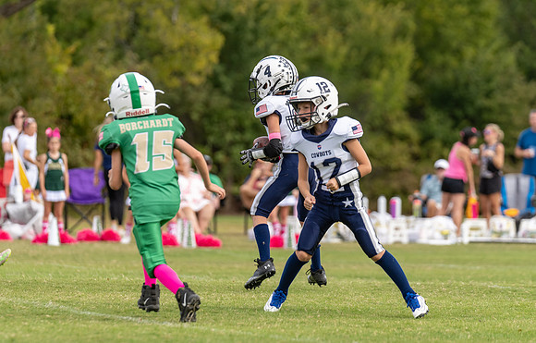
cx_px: 246
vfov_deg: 4.5
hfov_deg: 7.0
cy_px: 170
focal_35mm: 300
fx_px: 4411
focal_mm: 200
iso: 200
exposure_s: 1/1250
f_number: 3.5
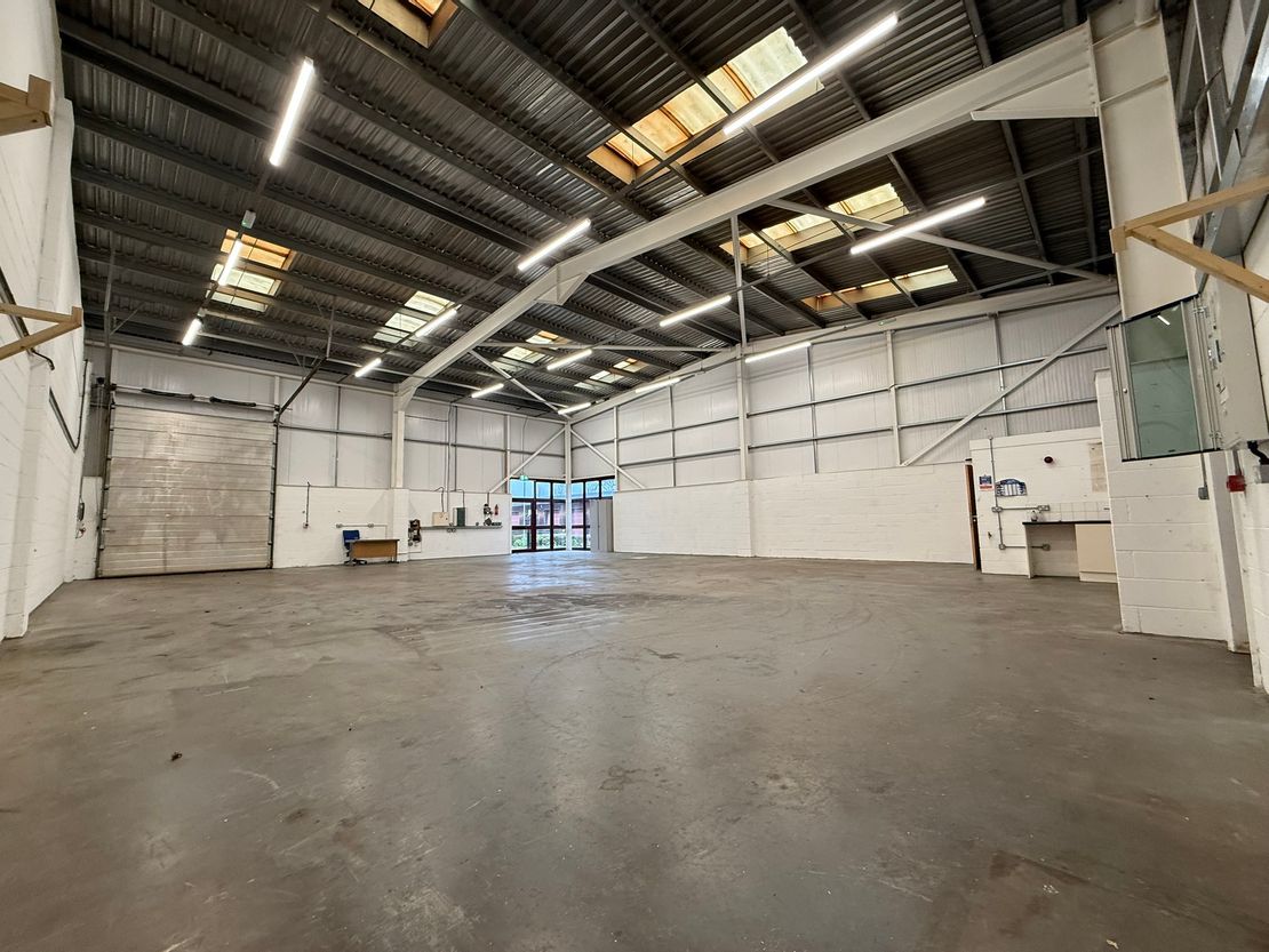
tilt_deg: +6.9
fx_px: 513
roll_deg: +1.3
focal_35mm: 14
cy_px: 476
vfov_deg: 85.7
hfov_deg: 102.1
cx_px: 634
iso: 160
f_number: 2.2
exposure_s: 1/100
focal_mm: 2.22
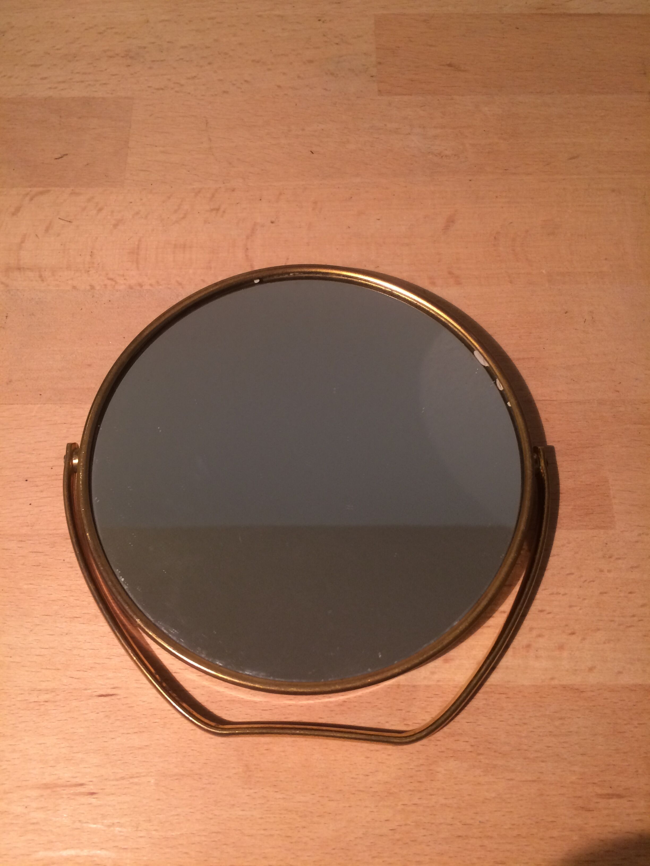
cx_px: 325
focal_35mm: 29
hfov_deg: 48.2
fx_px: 726
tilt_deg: -69.3
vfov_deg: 61.7
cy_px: 433
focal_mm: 4.15
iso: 125
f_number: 2.2
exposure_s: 1/33
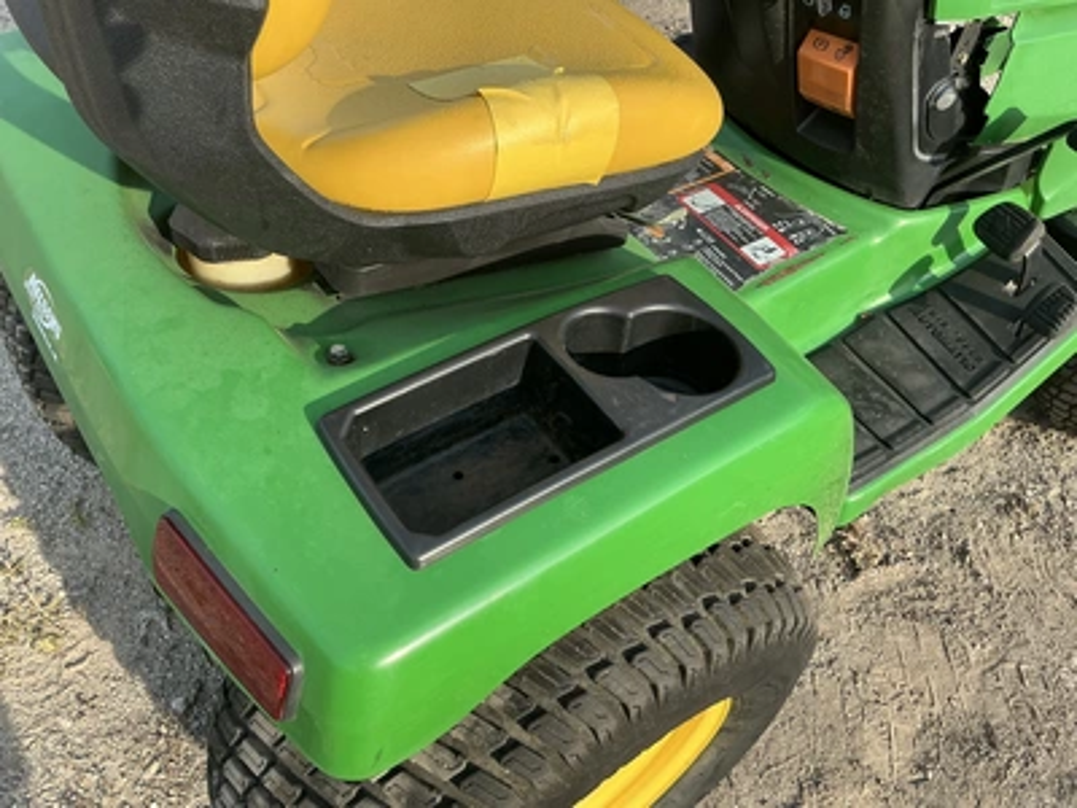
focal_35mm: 28
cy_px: 404
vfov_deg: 49.7
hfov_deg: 63.4
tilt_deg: -46.6
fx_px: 871
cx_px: 538
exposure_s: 1/606
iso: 25
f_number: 1.8
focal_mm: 3
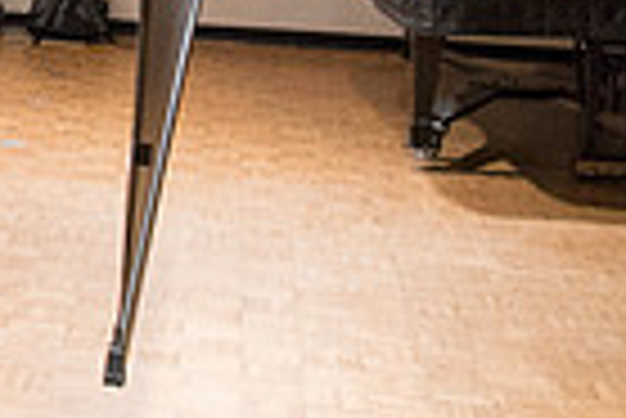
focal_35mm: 100
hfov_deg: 17.3
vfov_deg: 13.4
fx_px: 1741
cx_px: -441
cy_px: -61
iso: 5000
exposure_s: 1/125
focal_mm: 24
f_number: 3.2
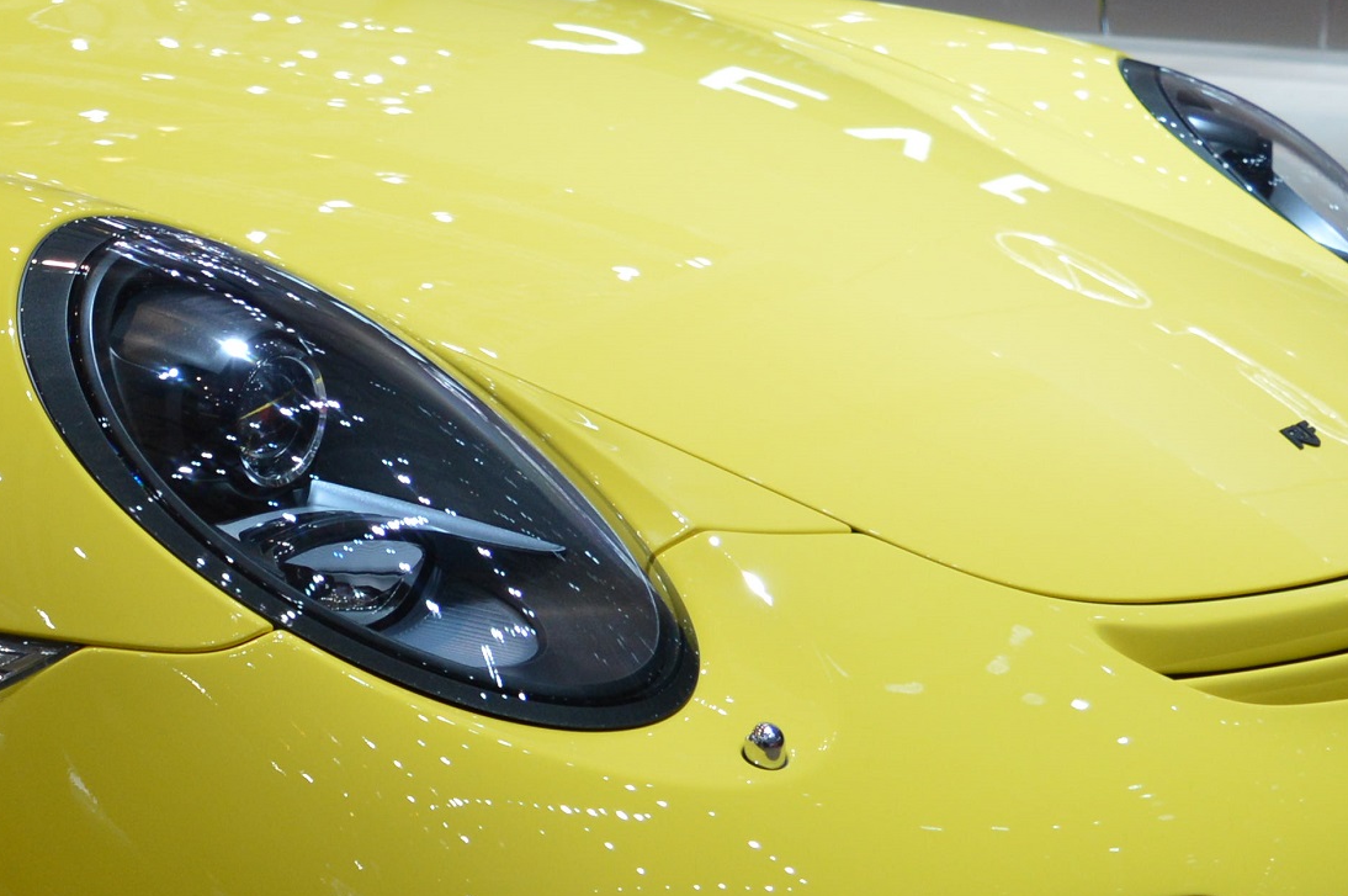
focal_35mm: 96
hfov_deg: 20.2
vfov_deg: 14.2
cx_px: -165
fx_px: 3591
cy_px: 413
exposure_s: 1/80
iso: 400
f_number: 4.5
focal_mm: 20
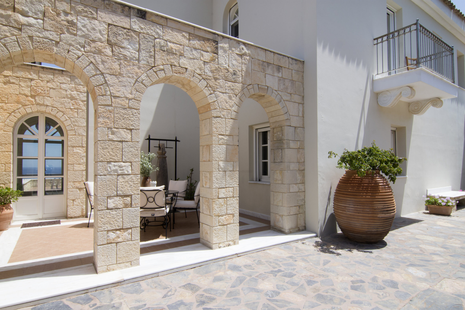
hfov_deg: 85.4
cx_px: 232
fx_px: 252
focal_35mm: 20
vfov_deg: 63.2
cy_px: 155
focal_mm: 13
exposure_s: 1/60
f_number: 16
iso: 200
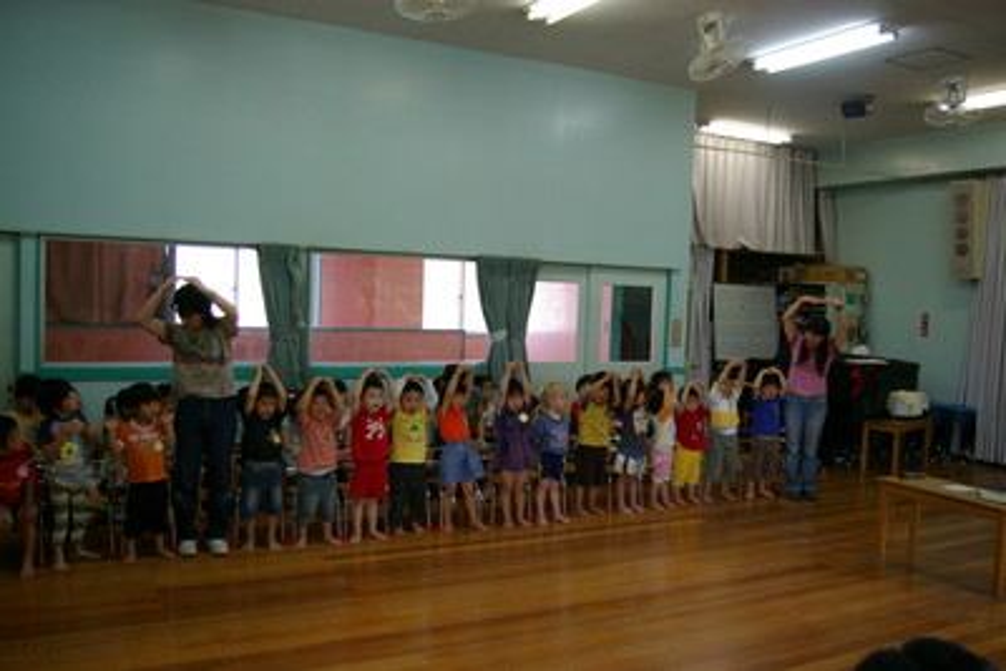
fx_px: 839
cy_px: 336
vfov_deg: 43.6
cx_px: 503
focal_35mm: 30
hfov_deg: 61.9
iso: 400
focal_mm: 20
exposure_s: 1/60
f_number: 4
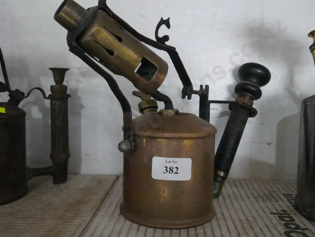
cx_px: 158
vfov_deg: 41.8
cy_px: 118
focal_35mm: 34
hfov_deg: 53.9
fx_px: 310
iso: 2500
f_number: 4
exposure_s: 1/60
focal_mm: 17
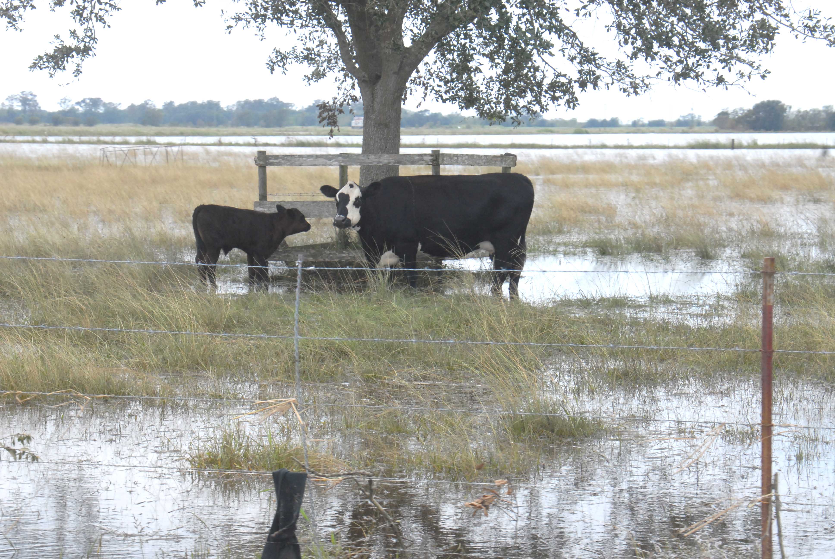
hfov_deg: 20.6
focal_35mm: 99
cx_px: 418
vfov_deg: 13.9
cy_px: 280
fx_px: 2299
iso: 400
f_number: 11
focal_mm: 66
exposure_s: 1/250
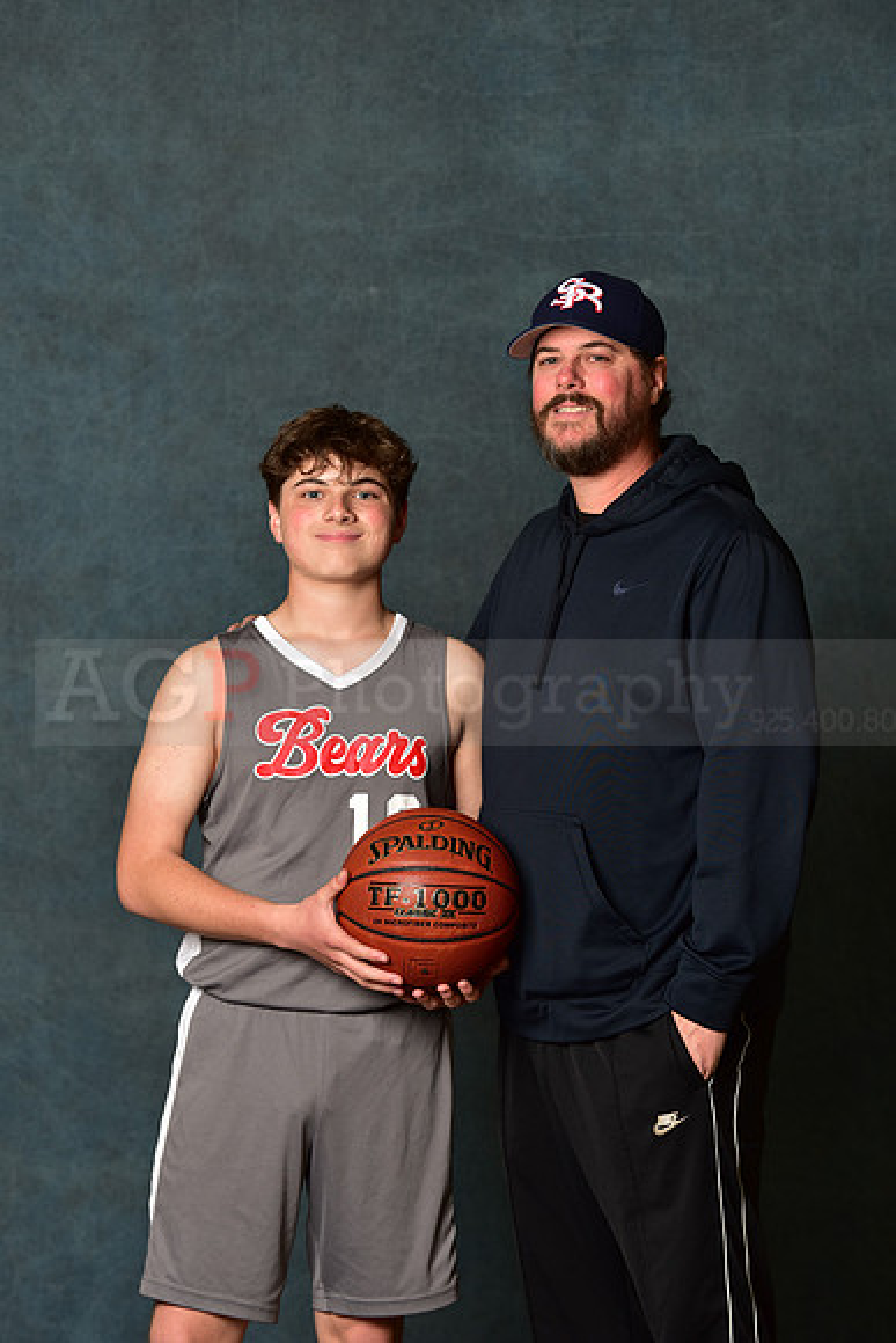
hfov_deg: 13.0
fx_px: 3917
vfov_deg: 19.5
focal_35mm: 105
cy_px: 672
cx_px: 448
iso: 200
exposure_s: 1/160
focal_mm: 105
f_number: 4.5
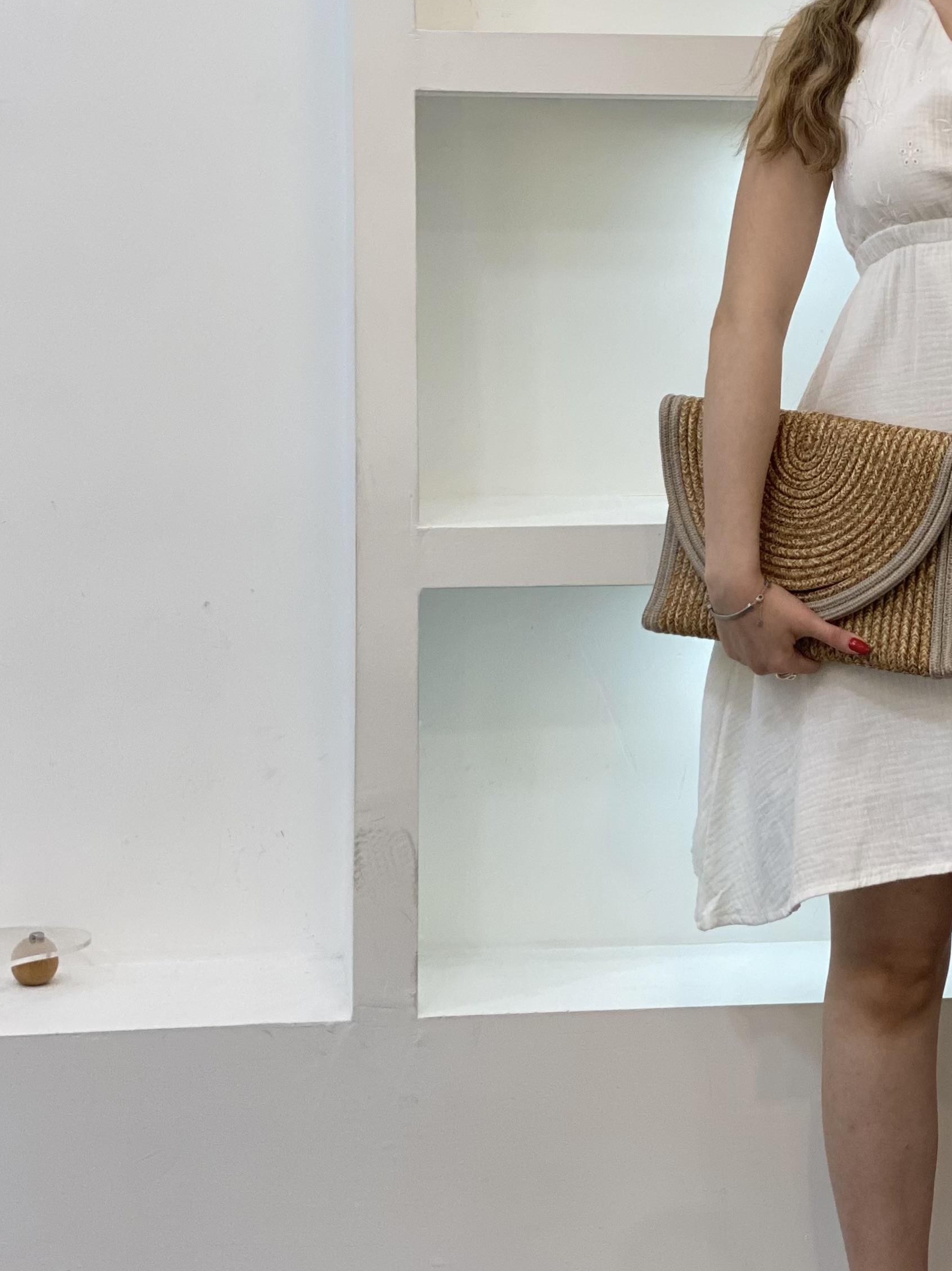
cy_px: 508
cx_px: 816
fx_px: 3301
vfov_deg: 21.7
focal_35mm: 90
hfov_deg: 16.2
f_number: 2
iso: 80
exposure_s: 1/122
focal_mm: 6
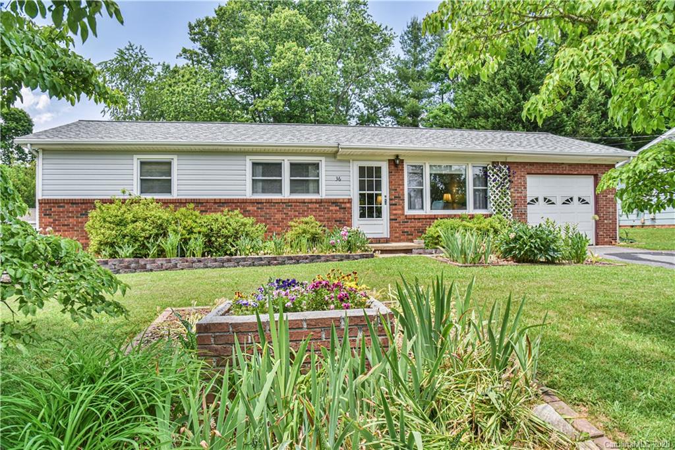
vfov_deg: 53.1
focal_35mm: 24
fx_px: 450
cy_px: 225
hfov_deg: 73.7
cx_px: 338
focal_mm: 24
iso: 1600
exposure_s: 1/320
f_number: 9
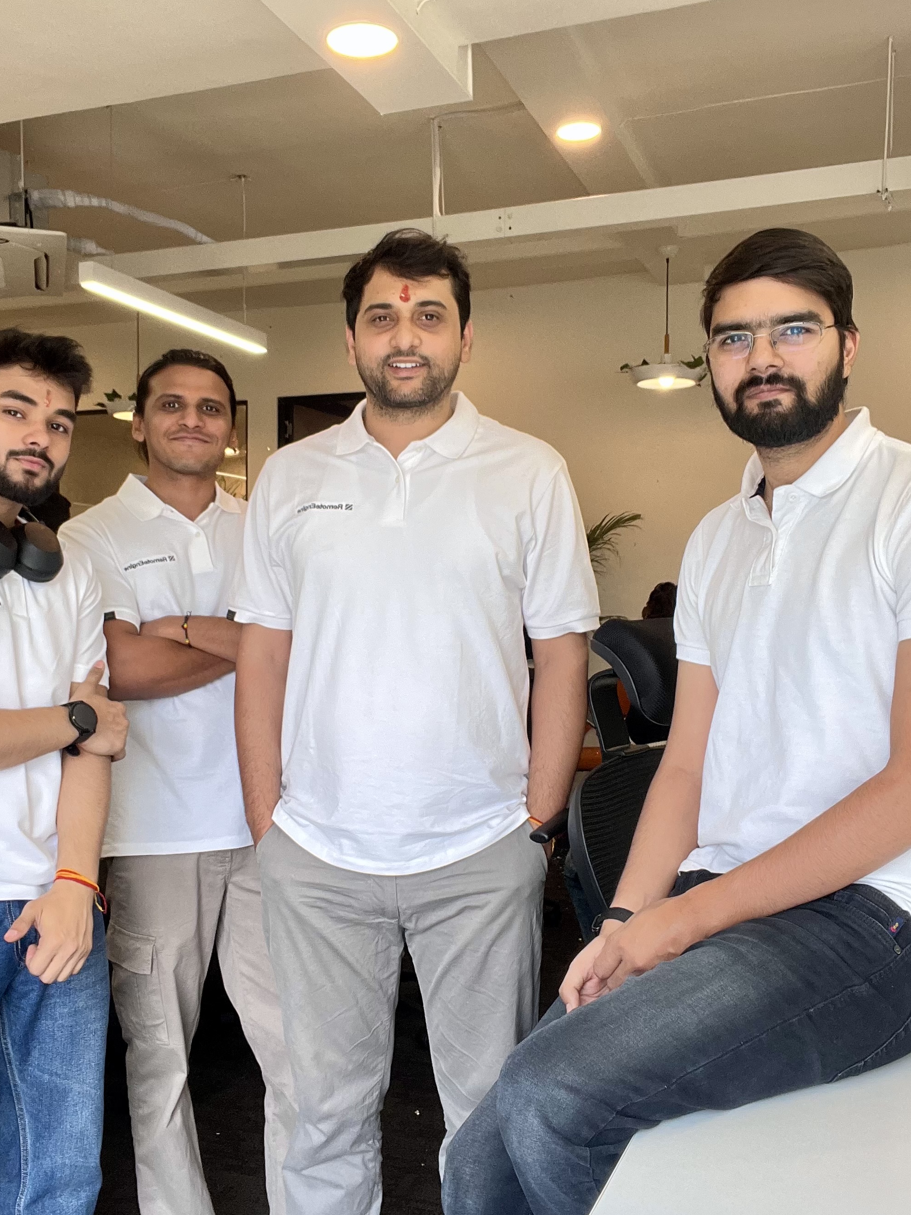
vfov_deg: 52.6
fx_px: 1228
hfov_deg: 40.7
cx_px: 411
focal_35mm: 35
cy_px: 619
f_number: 2.2
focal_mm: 2.71
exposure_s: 1/100
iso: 50
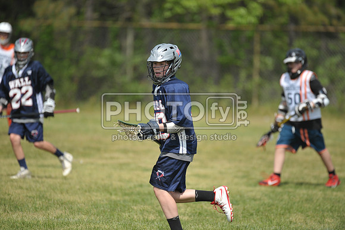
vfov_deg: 3.4
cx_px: 172
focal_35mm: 400
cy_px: 115
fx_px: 3831
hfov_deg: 5.2
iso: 640
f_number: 4
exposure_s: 1/3200
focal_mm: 400
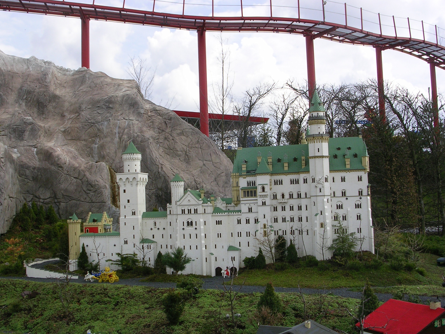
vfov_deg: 31.5
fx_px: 591
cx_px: 222
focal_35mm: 46
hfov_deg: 41.2
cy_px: 167
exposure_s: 1/274
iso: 50
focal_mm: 7.1
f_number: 6.1
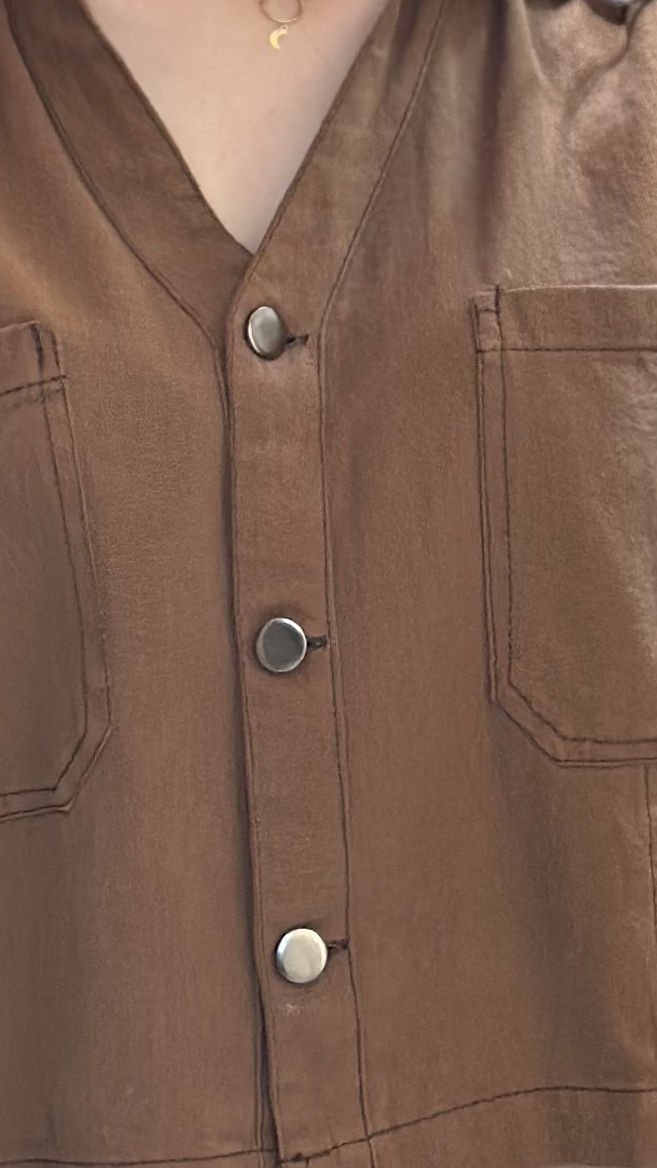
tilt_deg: -5.8
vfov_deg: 11.8
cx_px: 567
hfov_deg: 6.8
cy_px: -129
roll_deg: -5.3
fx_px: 5541
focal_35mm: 179
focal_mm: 6.86
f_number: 1.78
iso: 125
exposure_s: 1/100
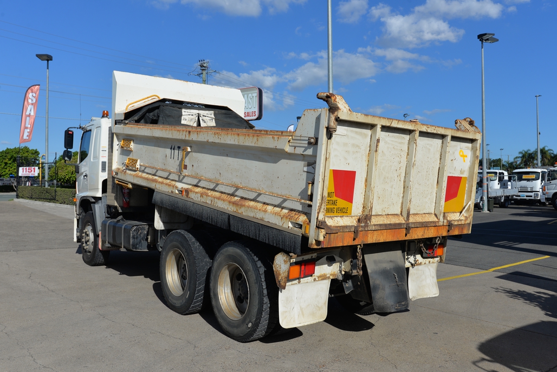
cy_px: 186
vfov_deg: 41.1
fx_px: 495
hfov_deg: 58.7
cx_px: 278
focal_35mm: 32
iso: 100
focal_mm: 32
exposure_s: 1/320
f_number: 9
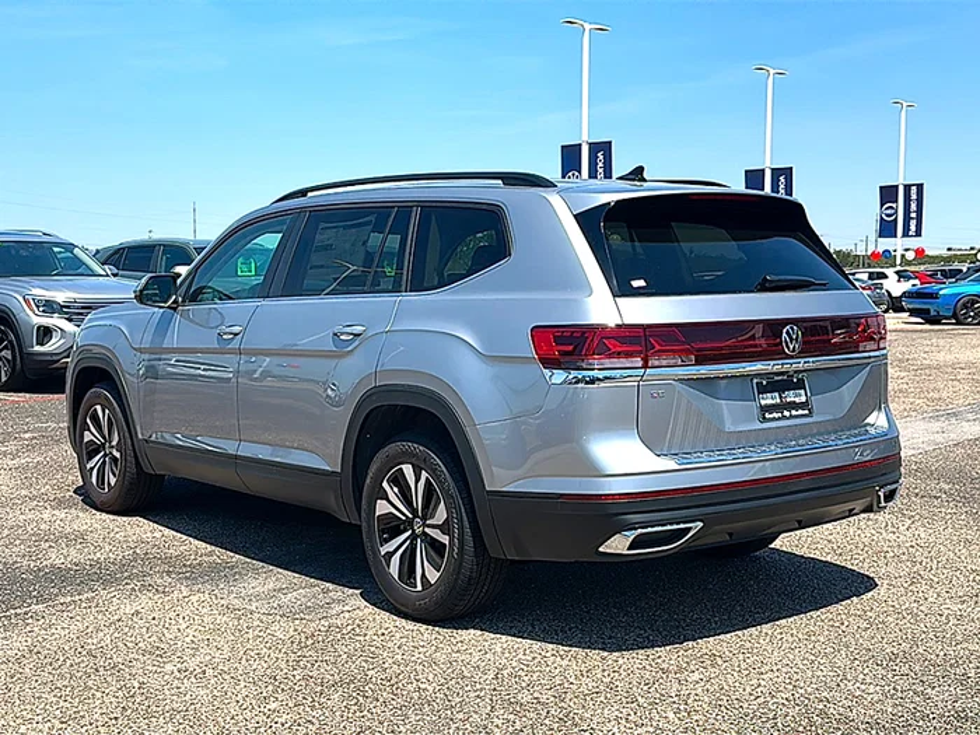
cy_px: 368
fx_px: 1076
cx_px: 490
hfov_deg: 49.0
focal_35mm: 38
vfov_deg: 37.7
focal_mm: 6.86
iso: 80
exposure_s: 1/4219
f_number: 1.78
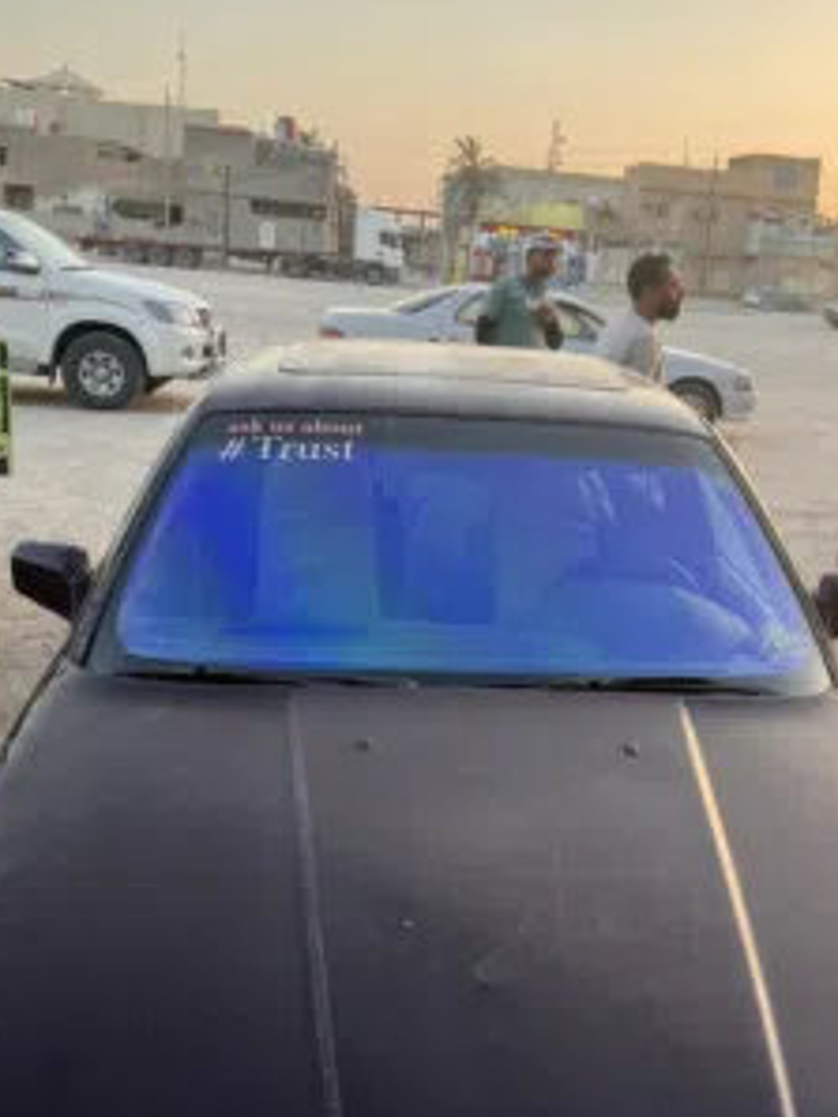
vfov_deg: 52.6
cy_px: 587
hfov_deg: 40.6
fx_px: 1129
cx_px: 481
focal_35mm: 35
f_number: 1.5
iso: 40
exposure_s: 1/222
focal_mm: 5.7
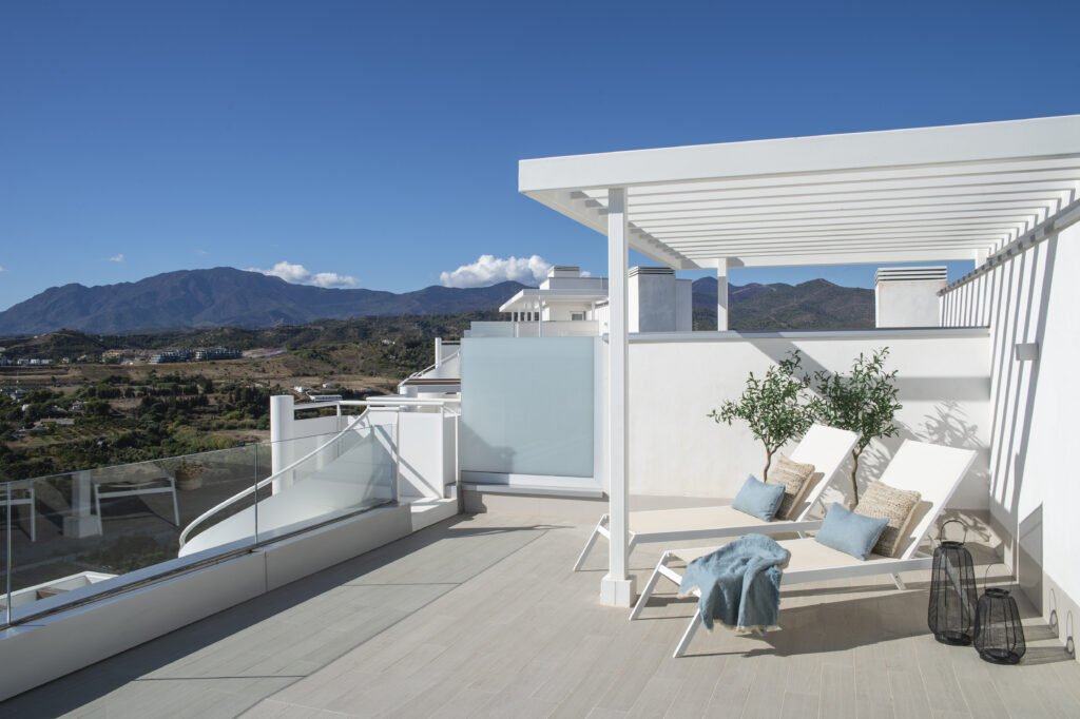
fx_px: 870
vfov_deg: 44.9
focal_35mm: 29
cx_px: 540
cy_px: 360
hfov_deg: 63.7
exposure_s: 1/250
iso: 100
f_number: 11
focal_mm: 29
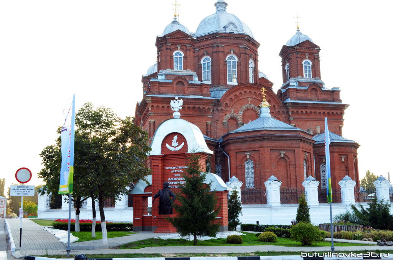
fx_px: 458
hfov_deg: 46.5
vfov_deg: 31.7
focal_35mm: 42
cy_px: 130
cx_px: 196
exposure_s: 1/20
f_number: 9
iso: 125
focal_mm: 28
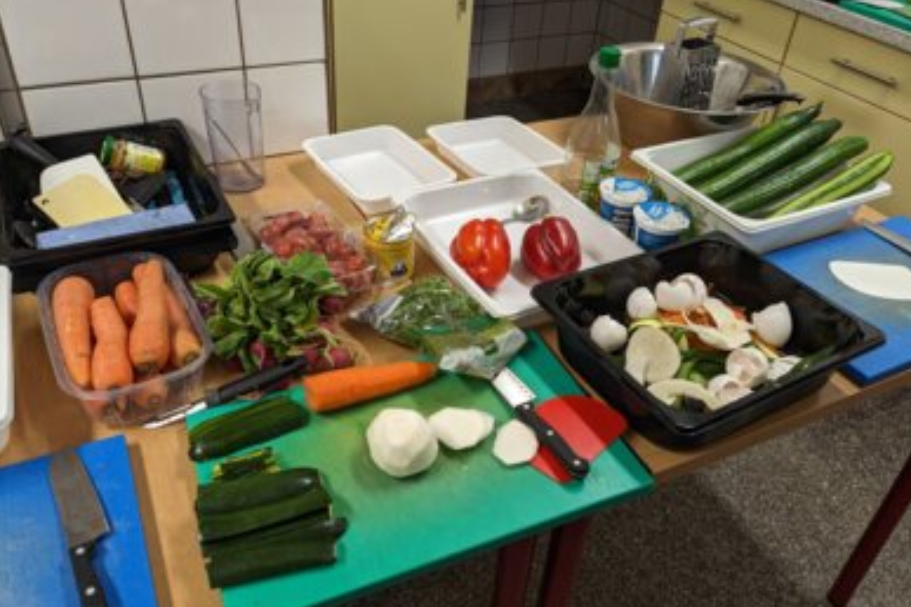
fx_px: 734
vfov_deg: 44.9
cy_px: 264
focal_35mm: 29
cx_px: 468
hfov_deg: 63.6
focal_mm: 4.38
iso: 61
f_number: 1.73
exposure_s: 1/50
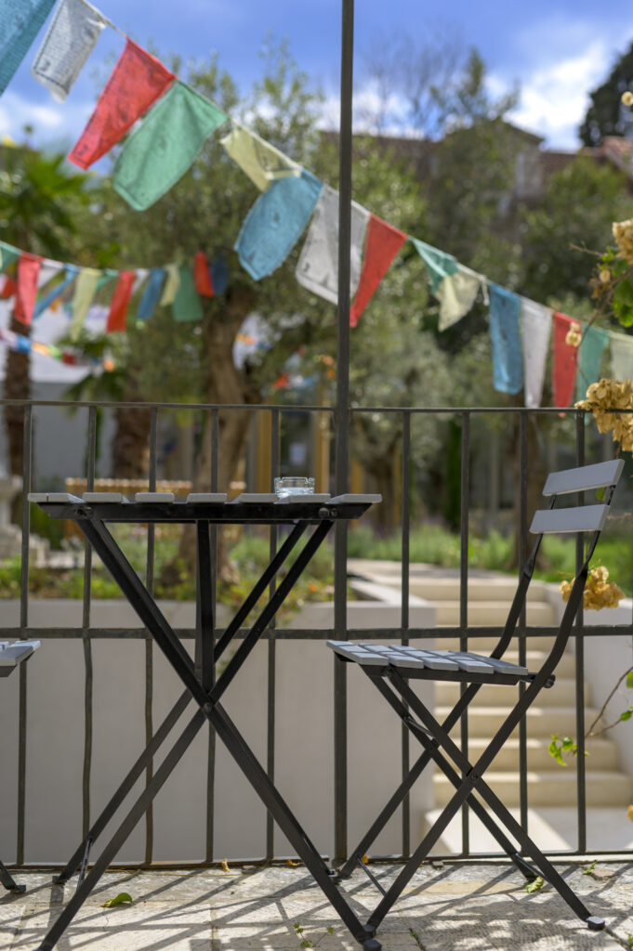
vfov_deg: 39.6
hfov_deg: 26.9
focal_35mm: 50
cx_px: 316
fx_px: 1321
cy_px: 476
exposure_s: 1/1600
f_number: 3.2
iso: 100
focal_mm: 50
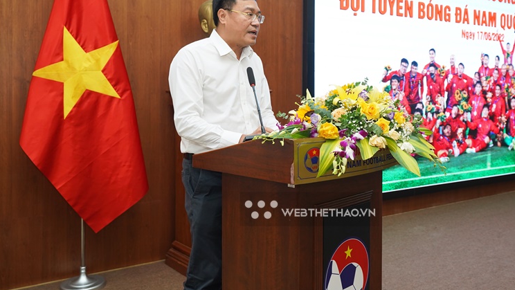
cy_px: 91
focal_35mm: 38
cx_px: 307
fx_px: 519
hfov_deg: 52.4
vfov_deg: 30.9
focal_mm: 30
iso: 1000
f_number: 4
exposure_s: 1/200
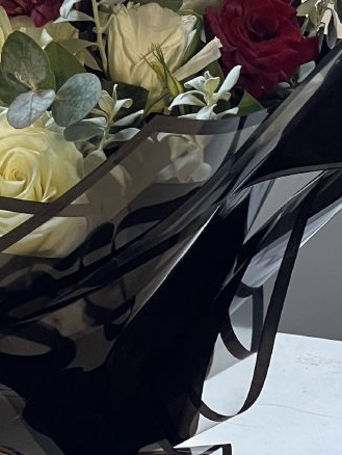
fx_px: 2882
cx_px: -113
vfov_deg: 9.0
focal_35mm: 219
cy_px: -27
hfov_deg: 6.7
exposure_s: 1/100
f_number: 2.2
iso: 125
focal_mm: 7.5
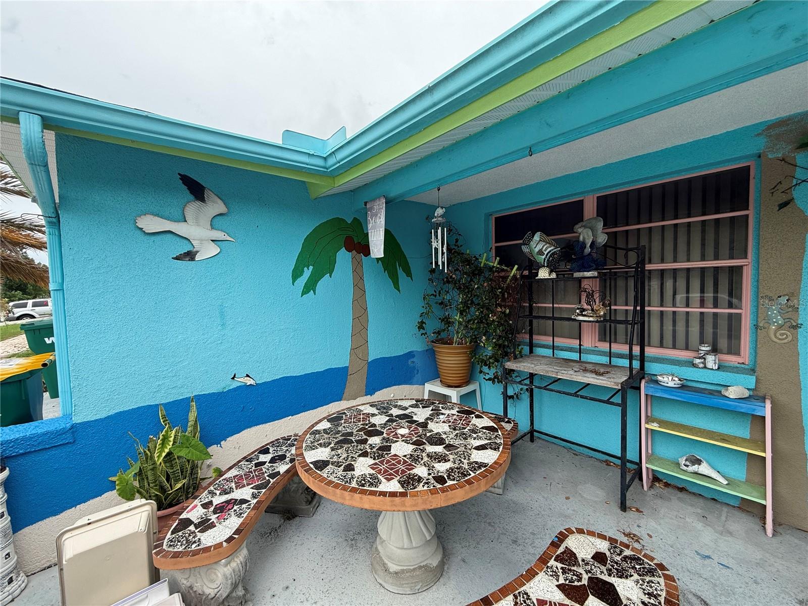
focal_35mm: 14
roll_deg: +1.0
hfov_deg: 102.1
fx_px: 327
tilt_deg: -1.4
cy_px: 303
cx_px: 404
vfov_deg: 85.7
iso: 50
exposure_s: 1/390
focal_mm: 2.22
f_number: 2.2
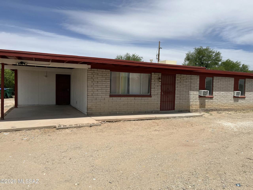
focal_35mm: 26
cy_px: 95
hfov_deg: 67.3
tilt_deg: -2.2
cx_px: 126
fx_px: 190
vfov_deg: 53.1
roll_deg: -0.9
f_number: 1.6
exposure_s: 1/7353
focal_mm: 5.1
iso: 50
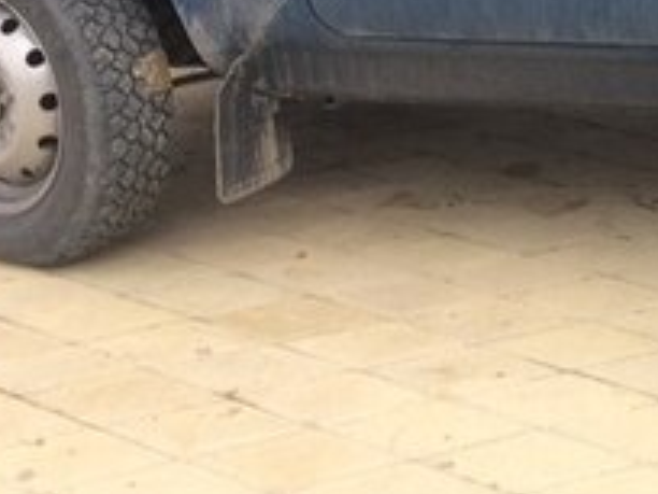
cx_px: 761
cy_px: -182
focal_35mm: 94
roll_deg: -1.3
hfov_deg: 19.8
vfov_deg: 14.9
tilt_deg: -1.2
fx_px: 1787
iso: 32
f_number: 2.2
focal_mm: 4.15
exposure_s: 1/100
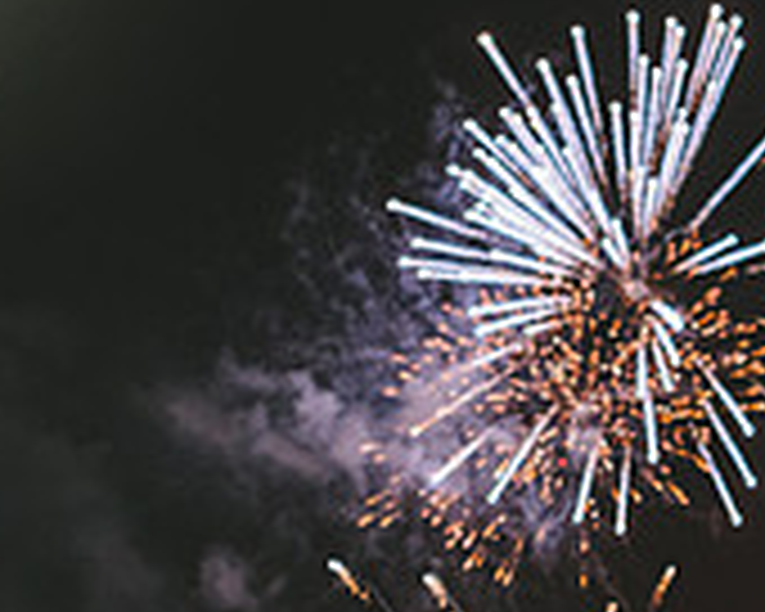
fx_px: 1743
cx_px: 770
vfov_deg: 19.5
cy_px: 569
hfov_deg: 23.7
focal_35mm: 77
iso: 640
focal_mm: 24
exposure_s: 1/100
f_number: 2.8
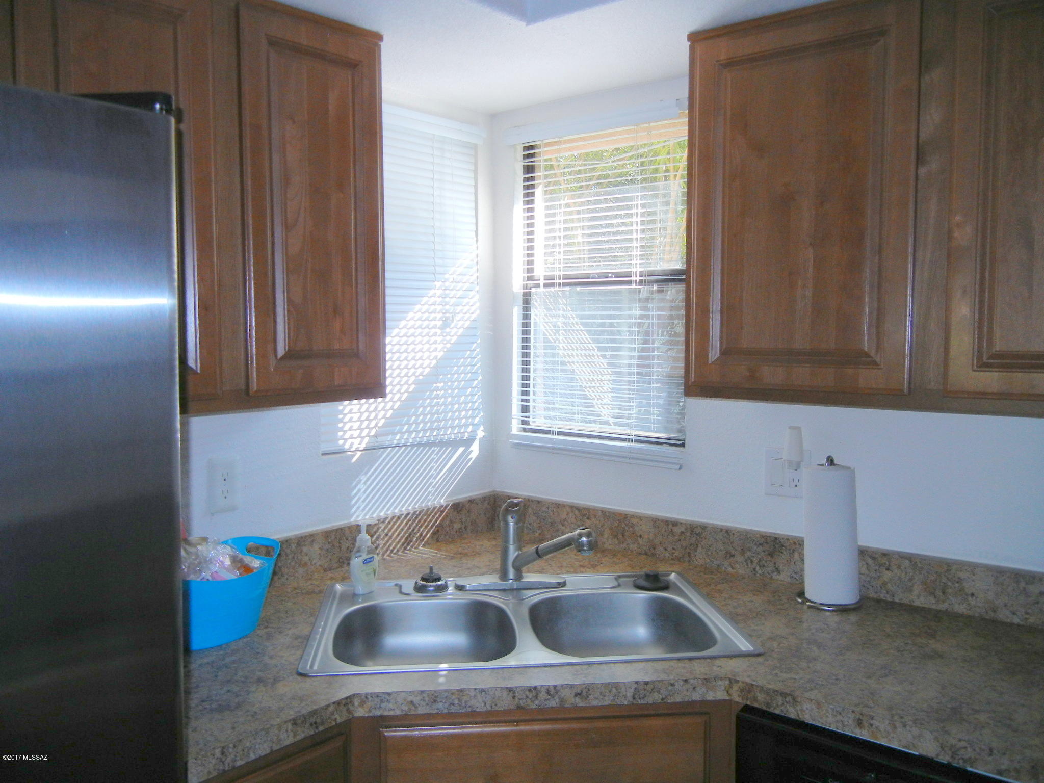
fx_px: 905
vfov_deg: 46.8
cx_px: 522
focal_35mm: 30
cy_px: 392
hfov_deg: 60.0
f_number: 3.5
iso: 160
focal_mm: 5.4
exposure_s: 1/142
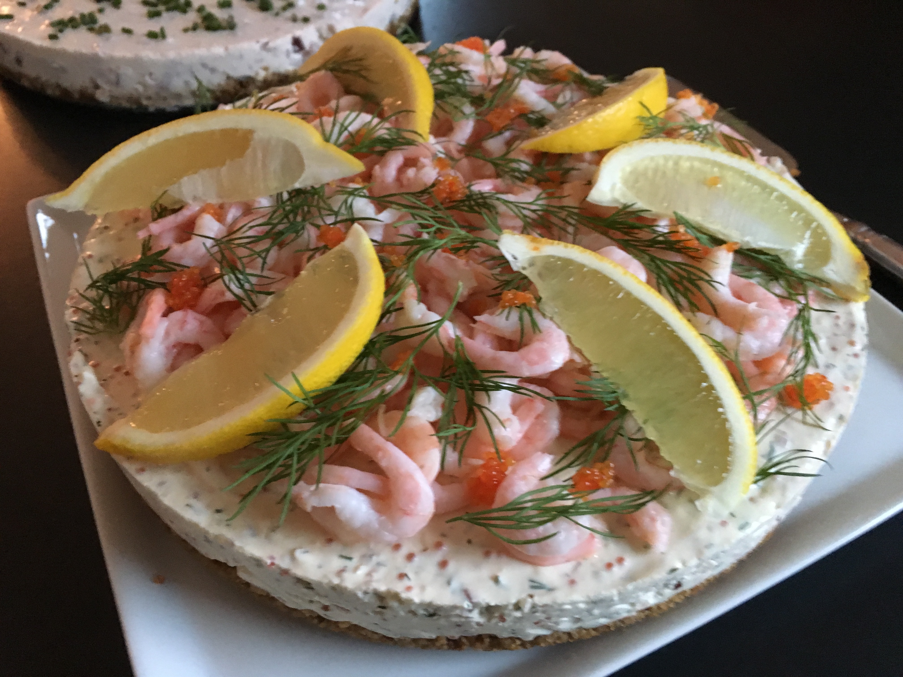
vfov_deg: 48.2
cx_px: 452
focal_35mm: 29
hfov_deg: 61.7
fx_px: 756
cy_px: 338
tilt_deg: -46.5
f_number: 2.2
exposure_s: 1/17
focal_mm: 4.15
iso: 250
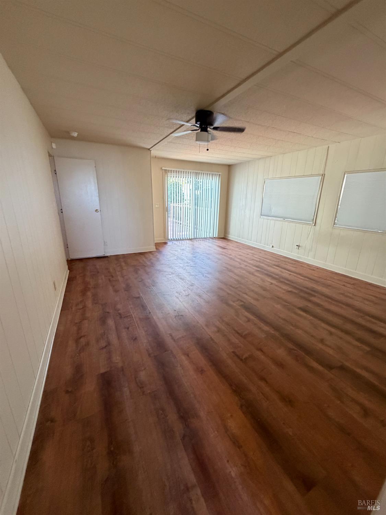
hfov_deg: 85.7
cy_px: 258
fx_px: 208
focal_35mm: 14
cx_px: 193
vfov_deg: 102.0
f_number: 2.2
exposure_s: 1/60
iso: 400
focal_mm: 2.22
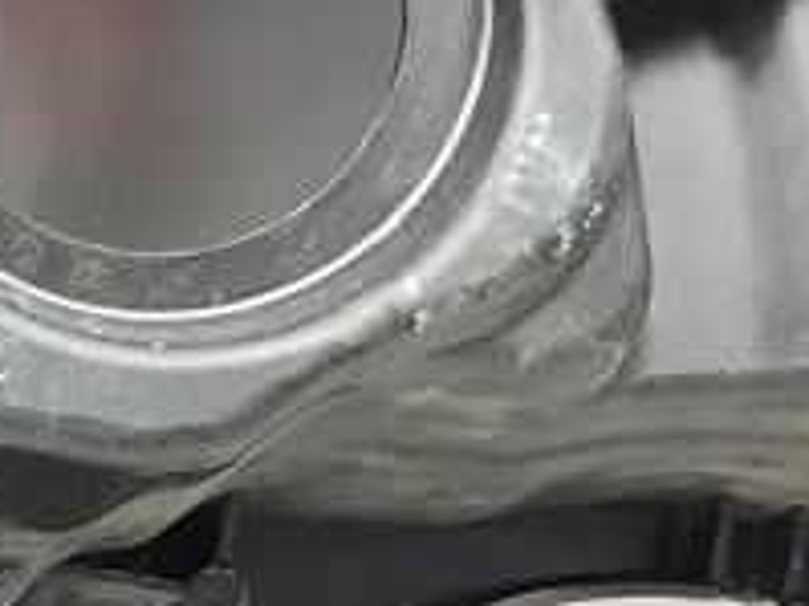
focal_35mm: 151
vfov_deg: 9.4
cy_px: 1033
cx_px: -1199
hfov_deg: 10.9
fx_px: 3527
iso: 320
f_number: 2
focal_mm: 4.6
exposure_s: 1/33
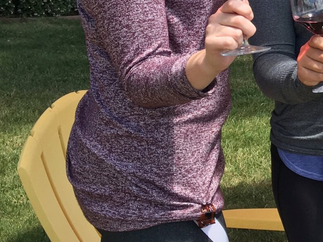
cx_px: 507
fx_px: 877
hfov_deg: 18.2
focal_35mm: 94
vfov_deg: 15.4
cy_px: -13
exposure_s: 1/496
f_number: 2.2
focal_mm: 4.15
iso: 25
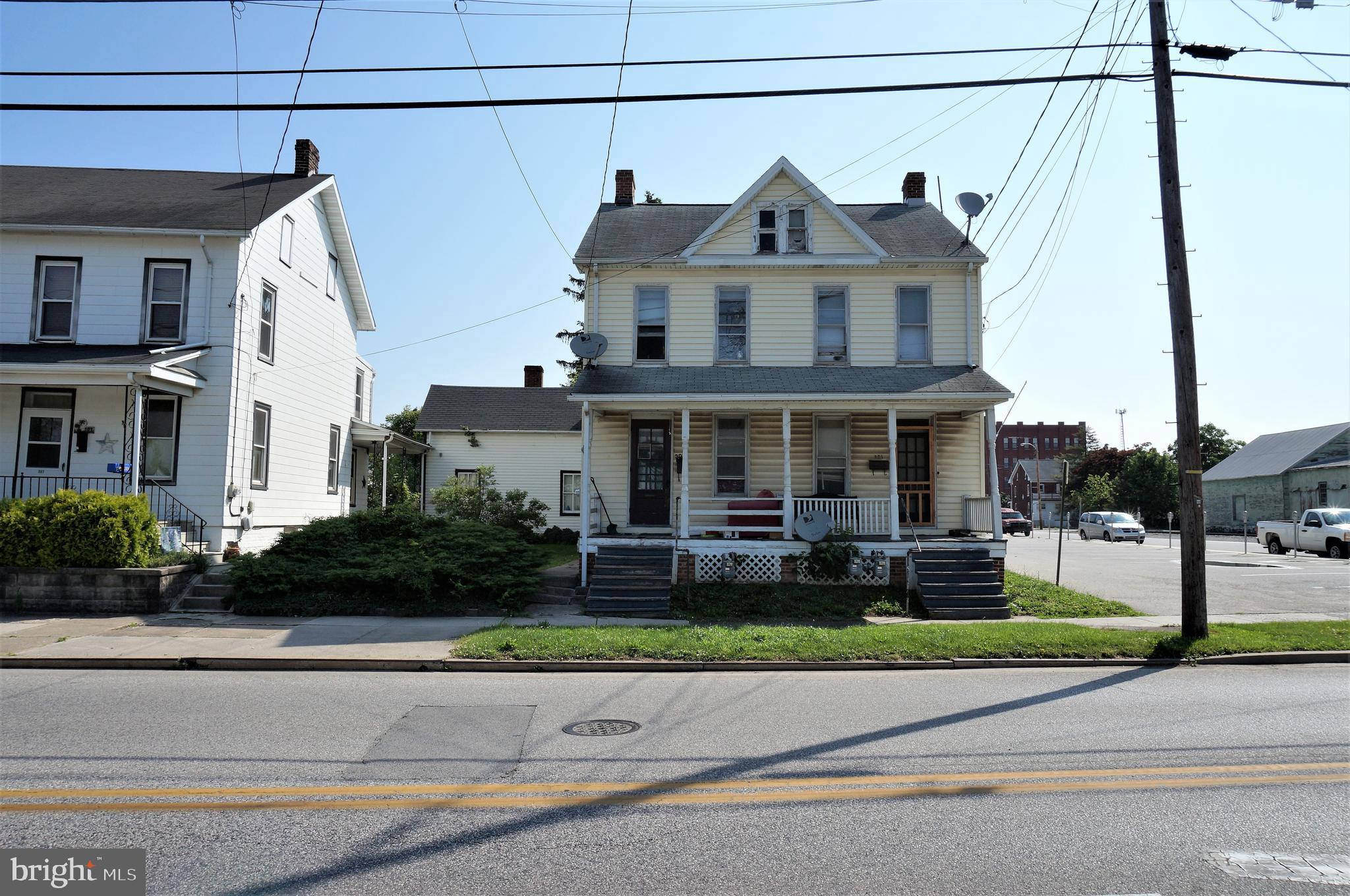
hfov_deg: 73.8
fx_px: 899
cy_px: 448
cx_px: 675
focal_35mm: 24
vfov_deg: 53.0
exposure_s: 1/500
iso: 200
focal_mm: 16
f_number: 11
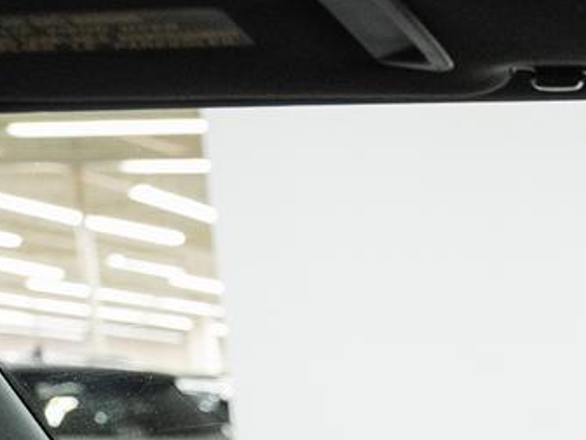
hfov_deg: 16.4
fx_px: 1676
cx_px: 1080
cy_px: 833
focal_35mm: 99
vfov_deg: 13.2
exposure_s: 1/40
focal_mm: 24
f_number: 4
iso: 1000
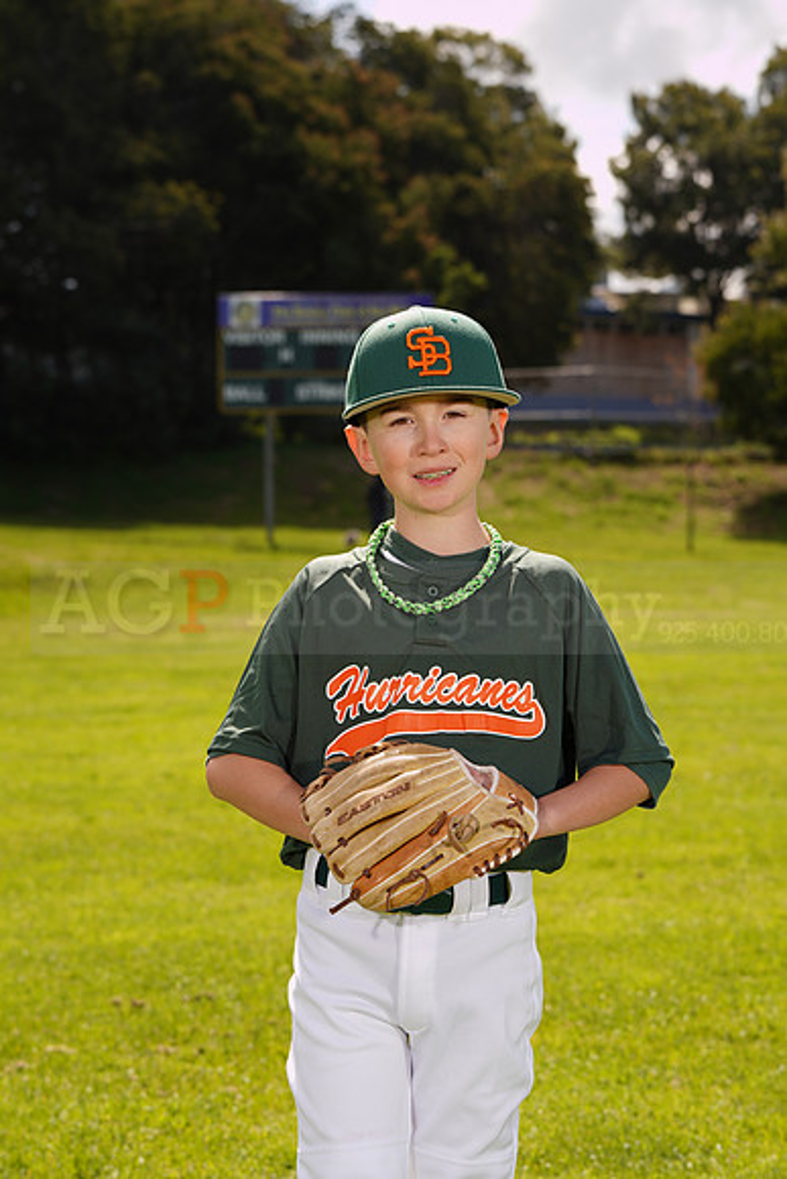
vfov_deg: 20.4
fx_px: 3277
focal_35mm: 100
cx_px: 394
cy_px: 590
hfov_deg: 13.7
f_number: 9
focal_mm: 100
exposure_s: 1/160
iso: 80
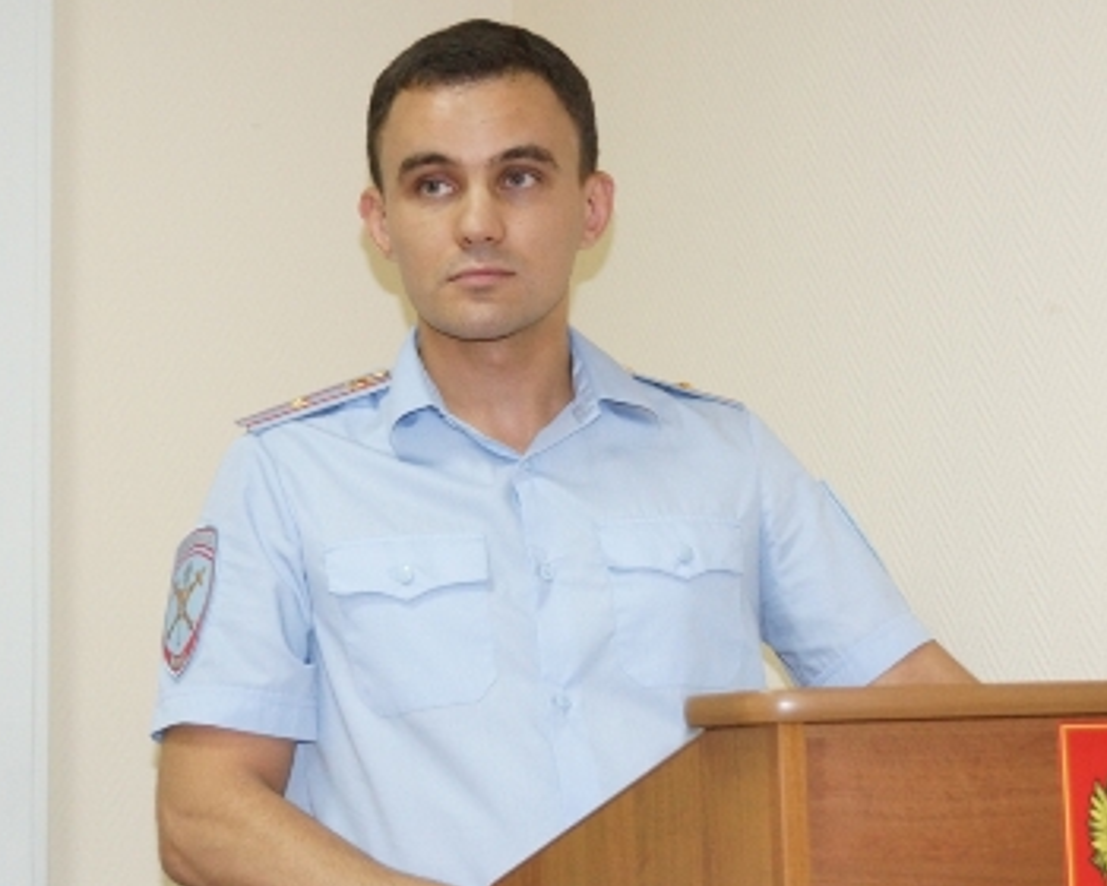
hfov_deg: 26.4
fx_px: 2359
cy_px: 419
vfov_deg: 21.3
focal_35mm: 72
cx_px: 569
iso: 2500
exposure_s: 1/100
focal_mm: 40
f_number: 5
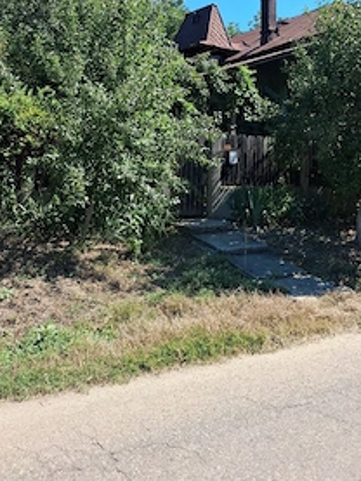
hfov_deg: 36.4
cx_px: 245
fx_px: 542
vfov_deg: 46.5
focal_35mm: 39
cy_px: 135
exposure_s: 1/435
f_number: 1.8
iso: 25
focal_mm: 4
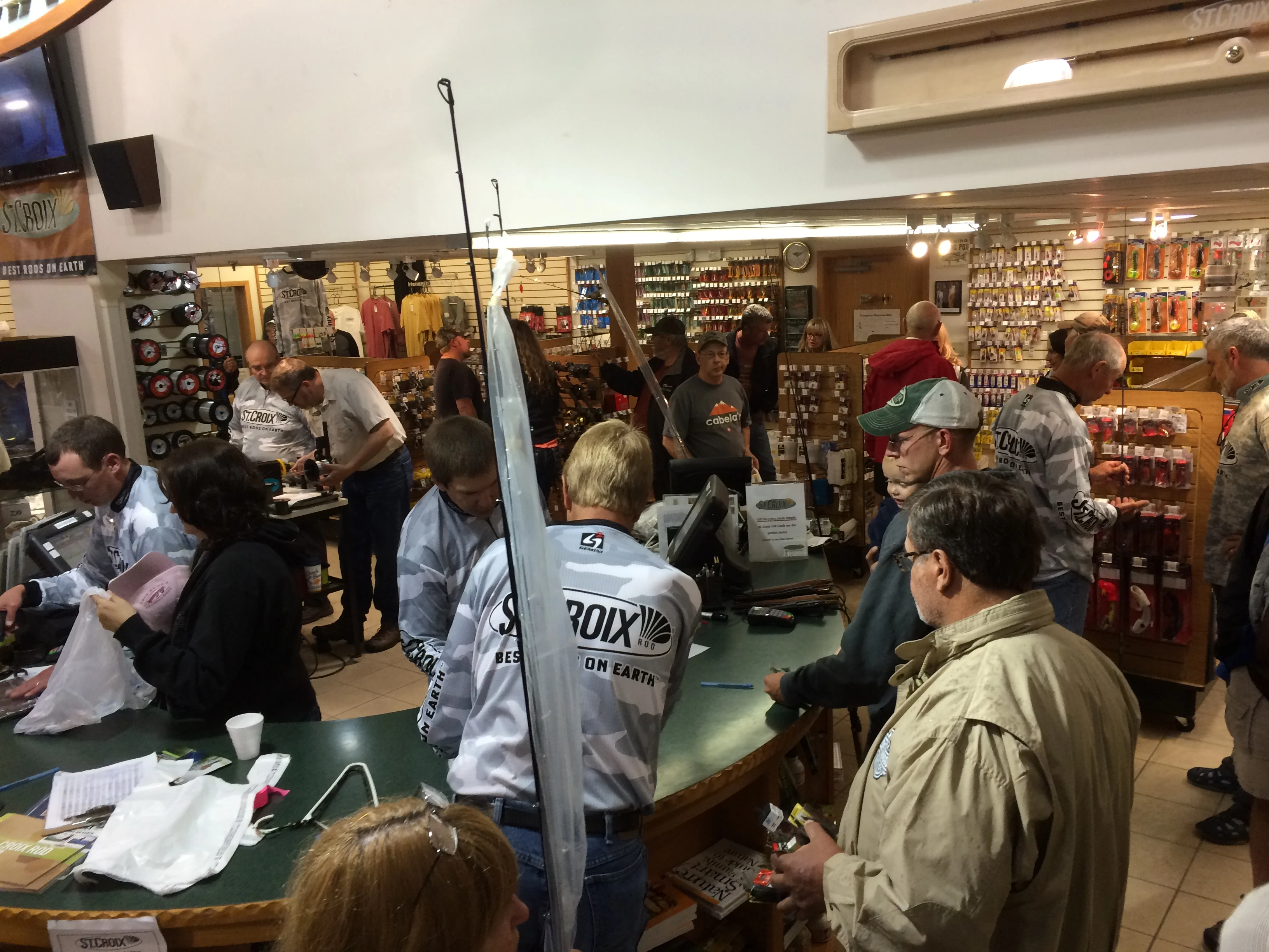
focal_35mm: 29
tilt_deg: -12.3
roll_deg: +2.4
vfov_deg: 48.2
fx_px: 1063
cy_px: 476
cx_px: 634
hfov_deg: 61.7
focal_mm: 4.15
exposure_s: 1/30
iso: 50
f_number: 2.2
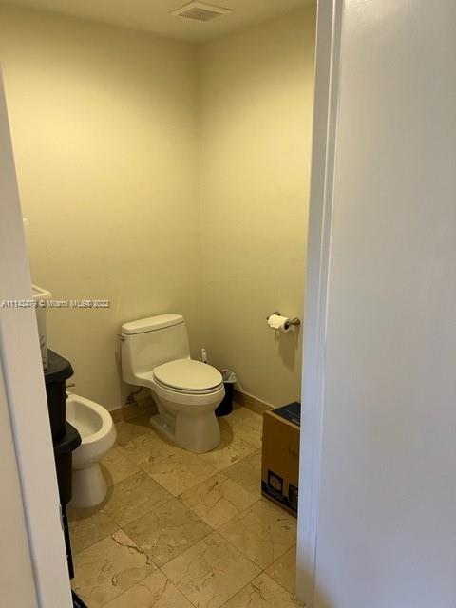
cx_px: 228
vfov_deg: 67.3
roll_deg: +1.7
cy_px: 304
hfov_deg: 53.1
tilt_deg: -14.4
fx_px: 457
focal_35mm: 26
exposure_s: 1/60
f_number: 1.5
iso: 100
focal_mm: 5.7
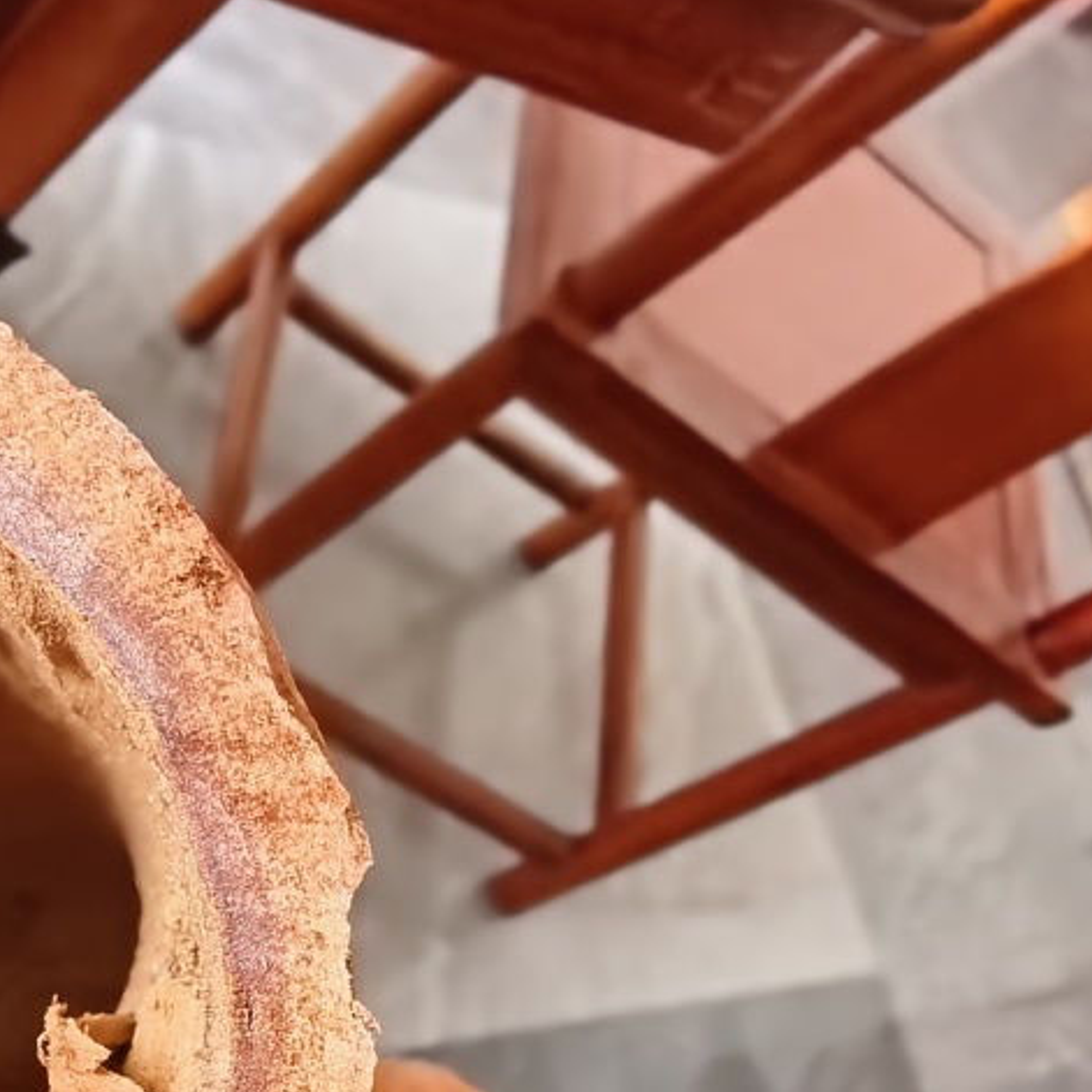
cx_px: 181
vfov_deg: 34.3
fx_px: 1713
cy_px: 875
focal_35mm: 48
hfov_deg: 34.0
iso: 800
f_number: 2.2
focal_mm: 1.95
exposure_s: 1/100
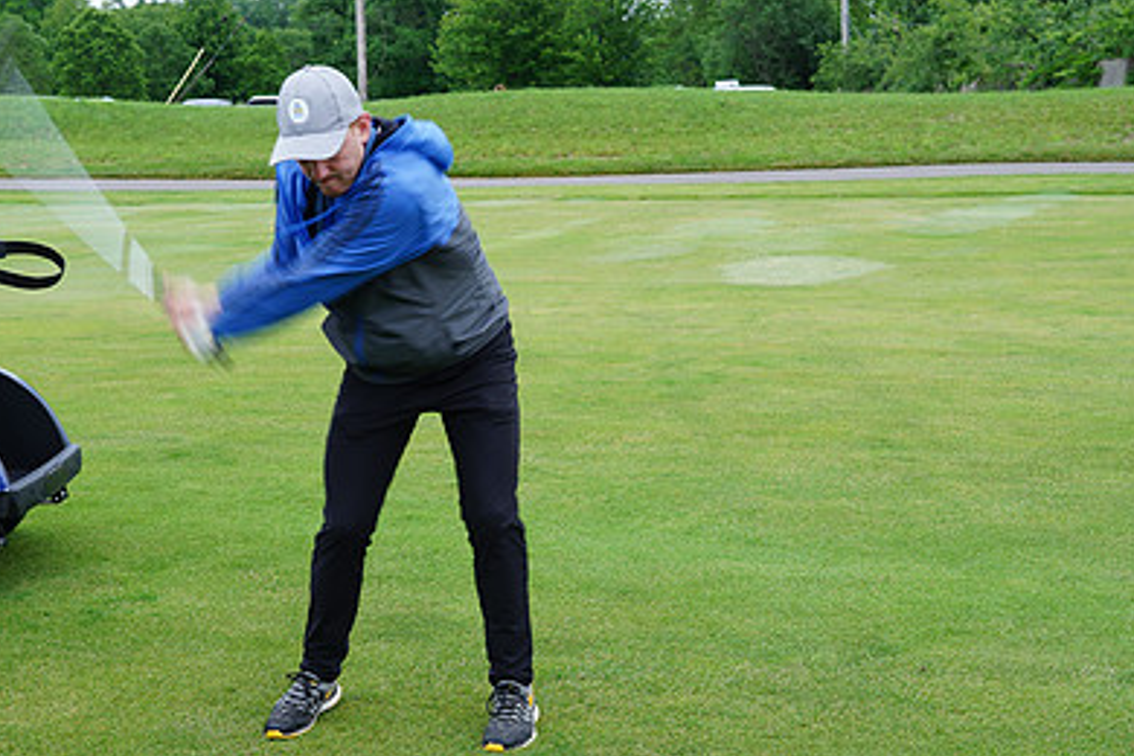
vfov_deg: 23.3
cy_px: 504
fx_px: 1827
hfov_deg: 34.5
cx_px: 518
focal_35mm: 58
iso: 125
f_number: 5.6
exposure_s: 1/100
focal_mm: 39
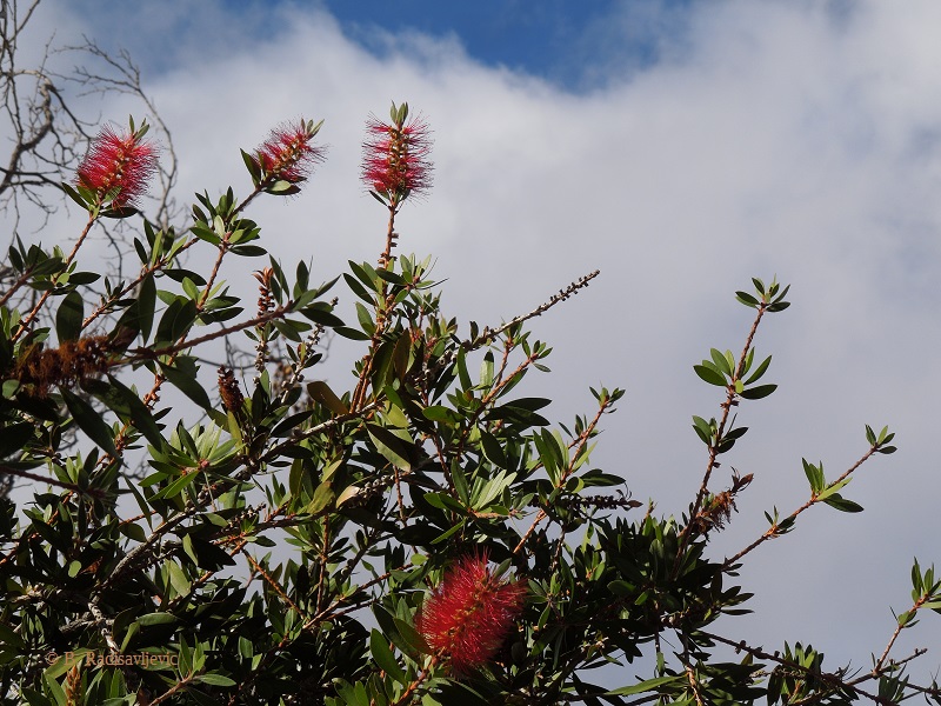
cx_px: 470
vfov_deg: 12.5
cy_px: 353
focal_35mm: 119
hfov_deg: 16.6
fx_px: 3235
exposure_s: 1/800
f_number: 4.8
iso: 100
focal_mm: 21.5
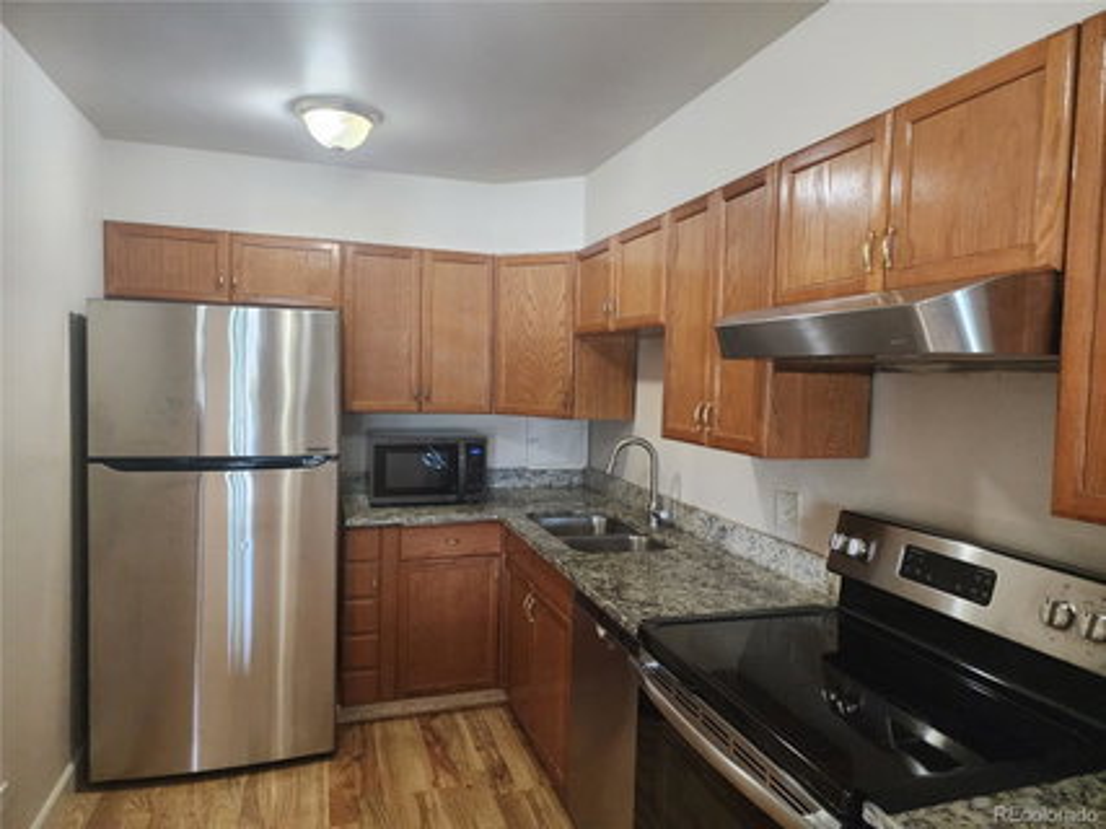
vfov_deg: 58.9
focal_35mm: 23
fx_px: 735
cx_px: 553
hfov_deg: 73.9
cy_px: 414
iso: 1000
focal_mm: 6.4
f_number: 1.8
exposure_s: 1/120
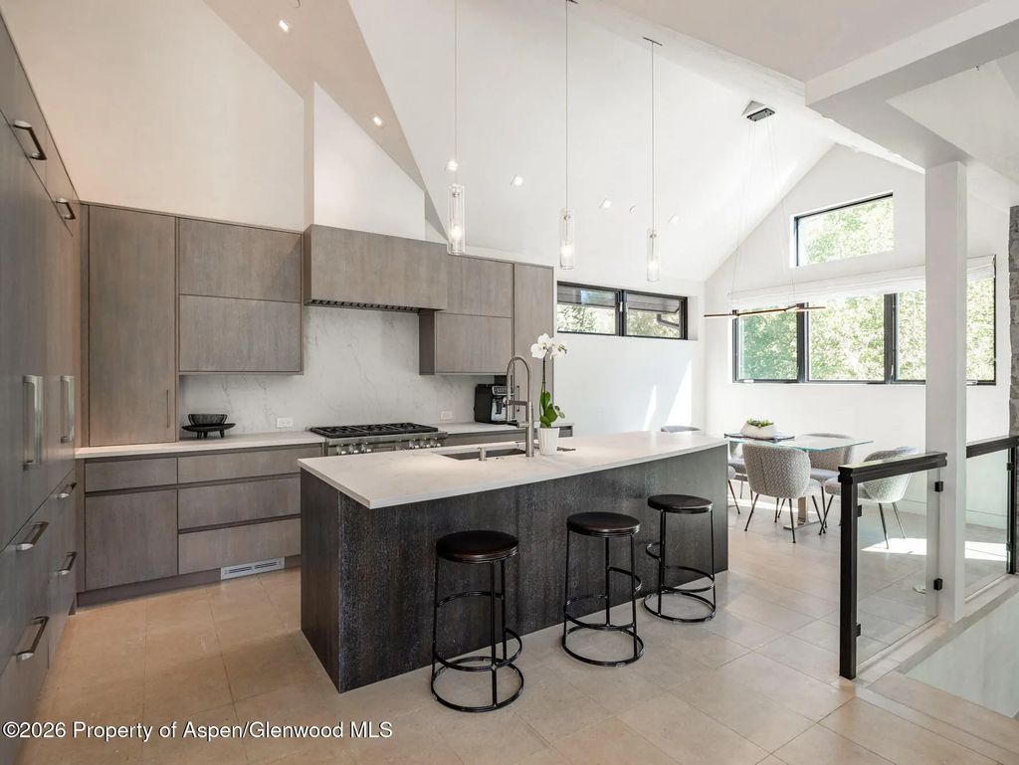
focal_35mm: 18
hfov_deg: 87.7
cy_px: 382
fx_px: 530
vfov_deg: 71.6
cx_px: 510
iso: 400
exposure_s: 1/500
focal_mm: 9
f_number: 4.5
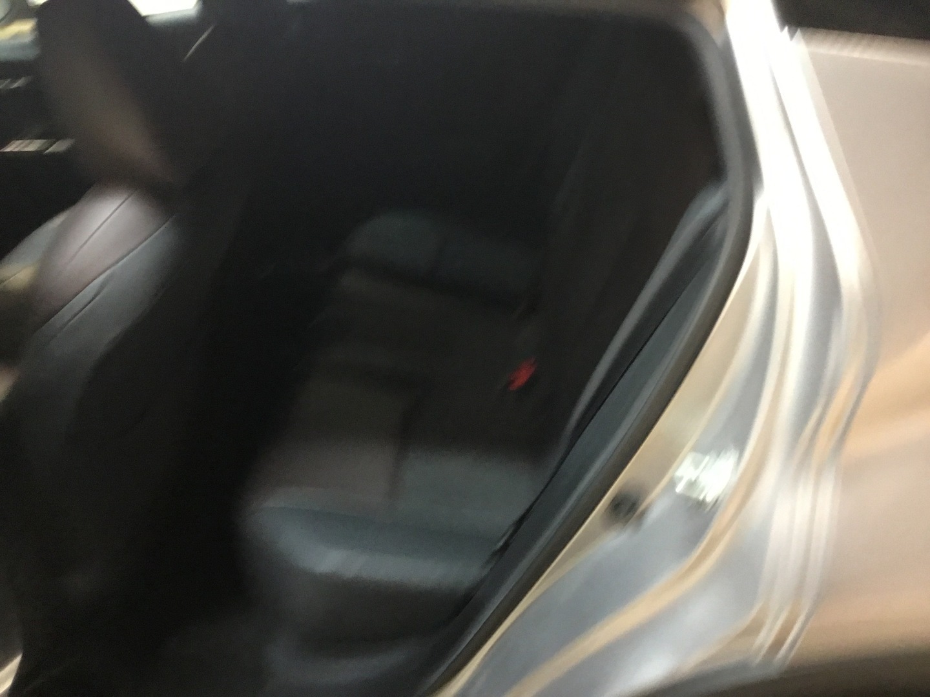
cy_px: 348
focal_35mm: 31
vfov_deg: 45.4
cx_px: 465
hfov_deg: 58.4
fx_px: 833
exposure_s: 1/15
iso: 200
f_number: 2.4
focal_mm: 3.3
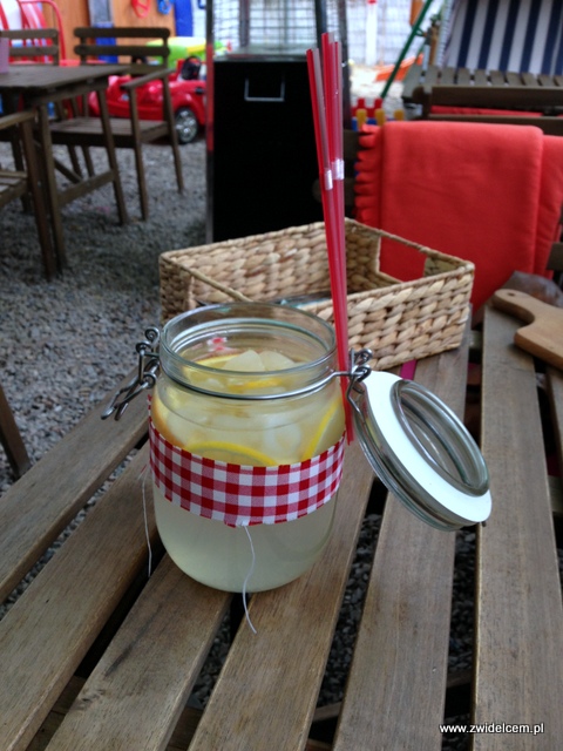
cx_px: 282
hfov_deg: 42.9
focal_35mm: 33
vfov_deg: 55.4
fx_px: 716
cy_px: 376
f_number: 2.4
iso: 50
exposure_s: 1/60
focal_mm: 4.13
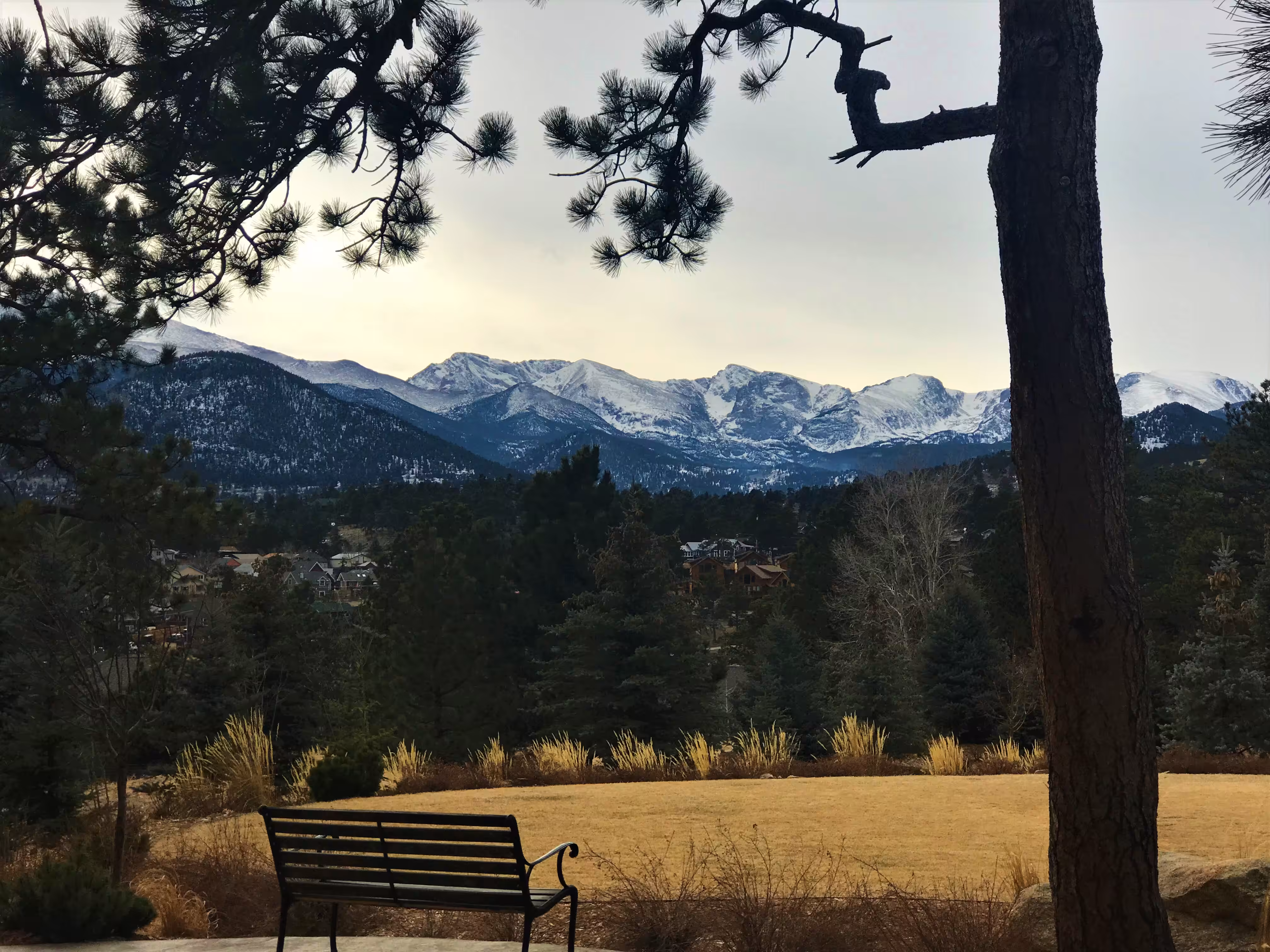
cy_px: 476
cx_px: 635
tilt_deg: +1.3
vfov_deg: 25.7
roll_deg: -0.4
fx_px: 2091
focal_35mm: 57
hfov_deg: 33.8
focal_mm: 6.6
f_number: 2.8
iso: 20
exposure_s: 1/1100
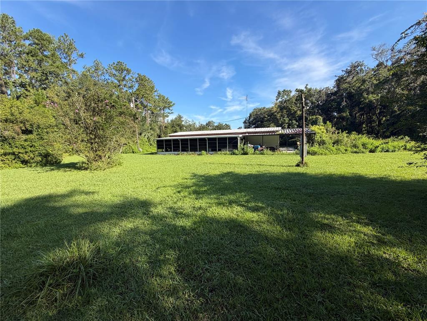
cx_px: 214
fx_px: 173
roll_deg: +1.4
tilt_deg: -5.9
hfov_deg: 102.1
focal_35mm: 14
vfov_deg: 85.7
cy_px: 160
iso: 40
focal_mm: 2.22
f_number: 2.2
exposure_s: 1/672
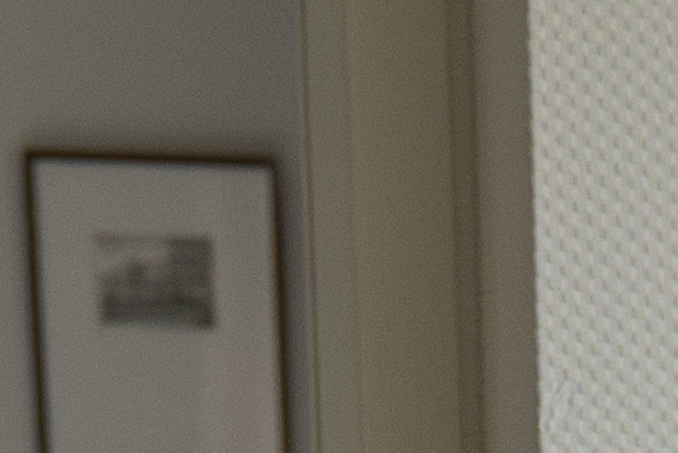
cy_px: 2962
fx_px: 6122
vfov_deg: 3.5
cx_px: 1428
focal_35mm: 325
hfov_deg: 6.1
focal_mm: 29
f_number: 3.5
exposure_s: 1/320
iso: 1250
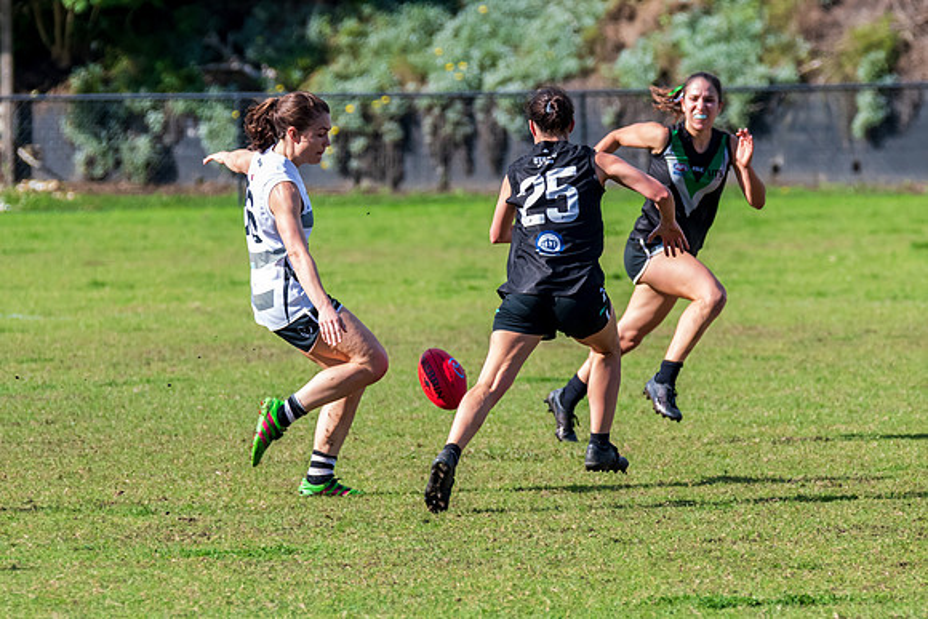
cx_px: 345
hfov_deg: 3.2
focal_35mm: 639
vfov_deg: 2.2
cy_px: 293
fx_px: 16481
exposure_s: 1/1250
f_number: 8
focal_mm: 350
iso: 800
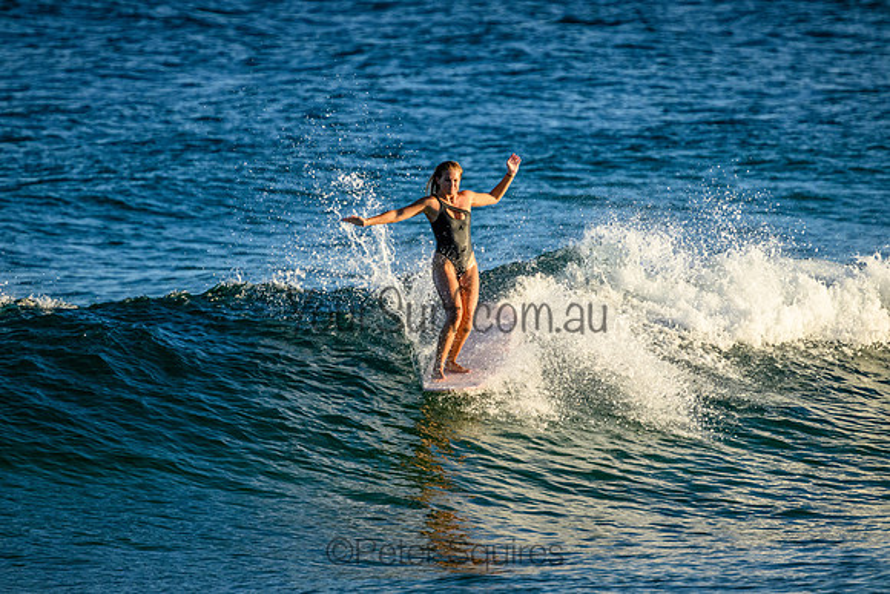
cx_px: 445
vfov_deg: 1.7
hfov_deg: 2.6
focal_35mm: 800
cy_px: 297
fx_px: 19781
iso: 2000
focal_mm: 800
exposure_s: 1/2000
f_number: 11
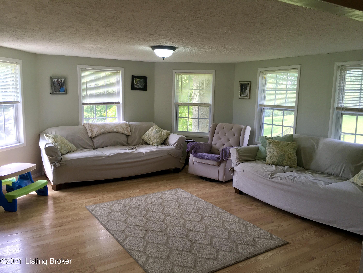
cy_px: 136
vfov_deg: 48.2
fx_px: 304
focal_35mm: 29
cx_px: 182
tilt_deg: -8.1
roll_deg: +0.0
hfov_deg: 61.7
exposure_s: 1/60
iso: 25
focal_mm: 4.15
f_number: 2.2
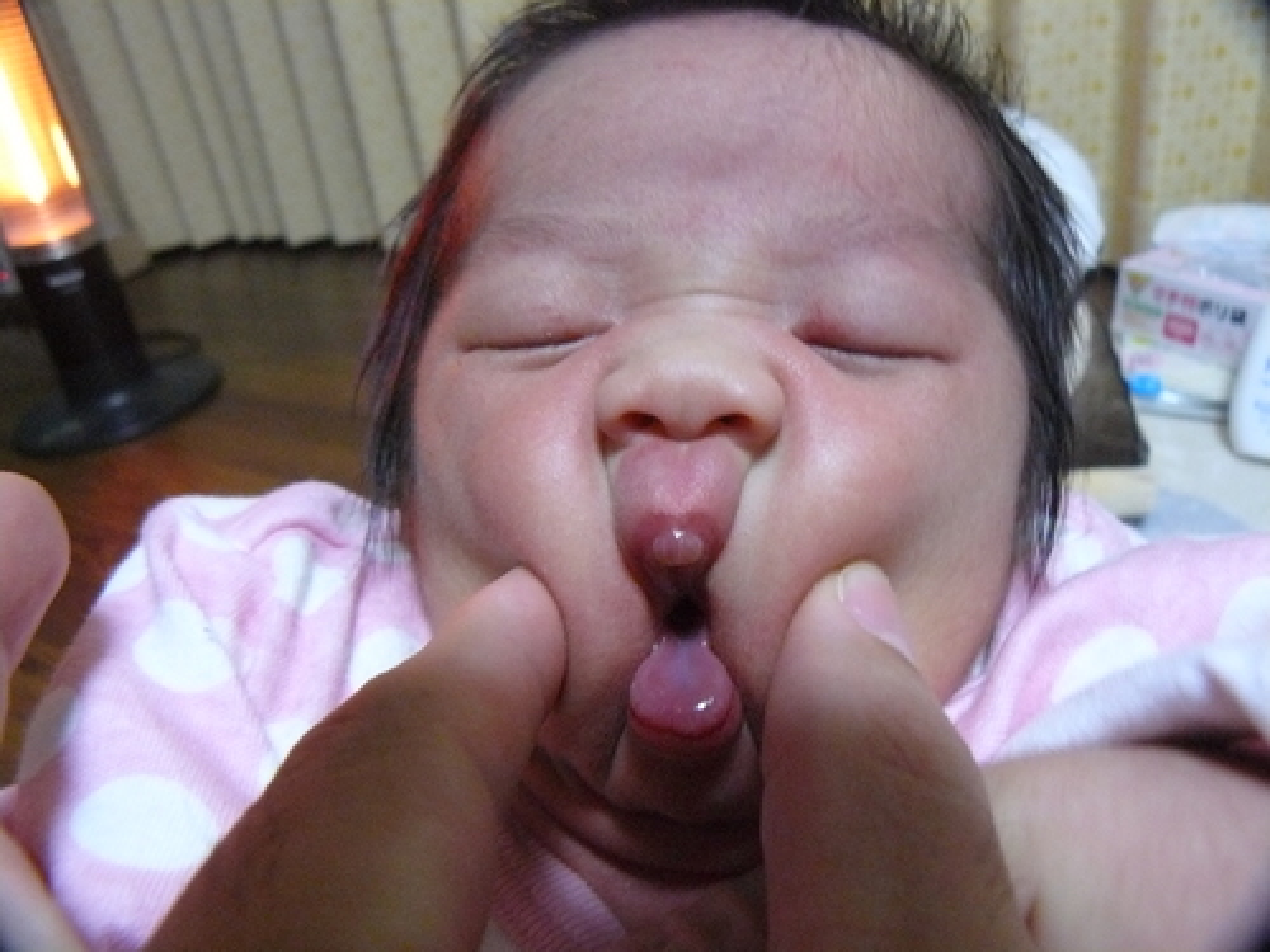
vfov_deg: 39.7
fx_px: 1321
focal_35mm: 36
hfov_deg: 51.4
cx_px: 635
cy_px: 476
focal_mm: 6
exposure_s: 1/15
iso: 400
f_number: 2.8
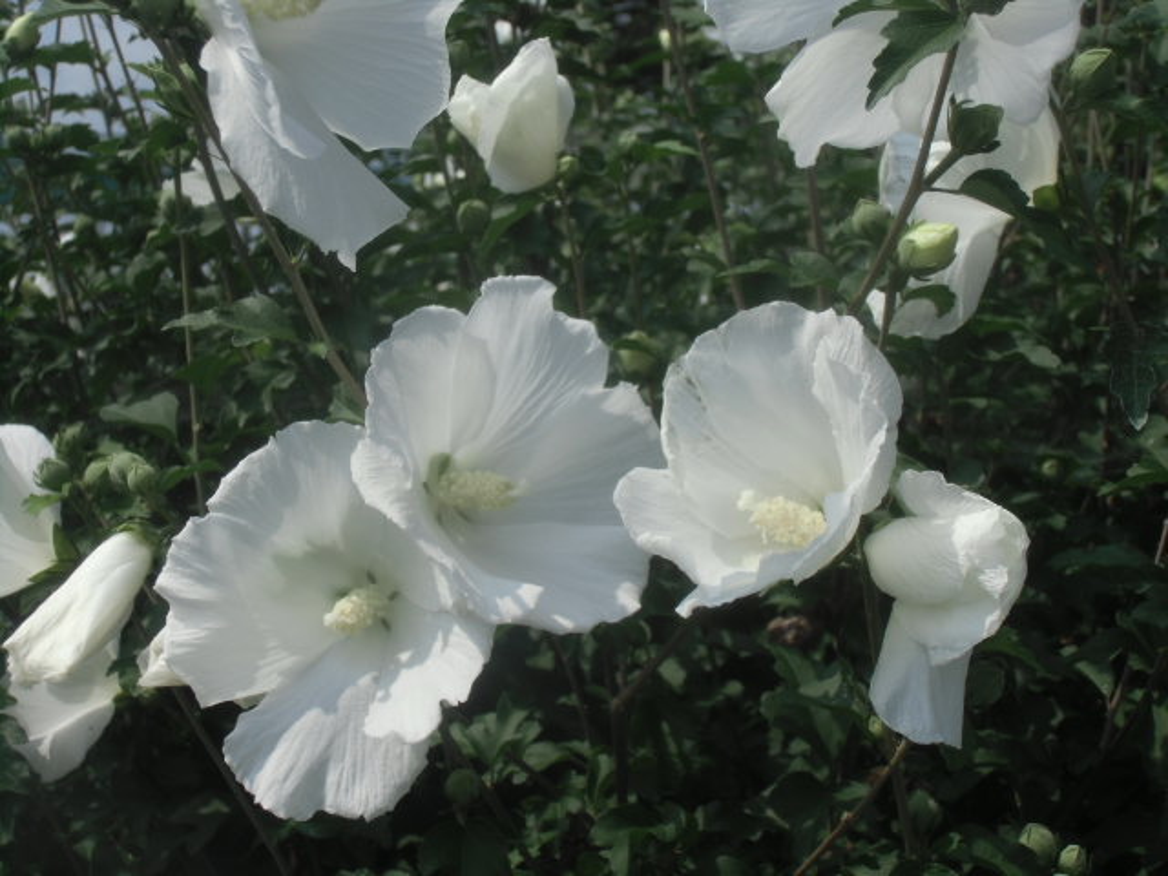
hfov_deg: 30.7
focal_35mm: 63
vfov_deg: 23.3
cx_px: 584
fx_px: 2126
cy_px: 438
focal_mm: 11.17
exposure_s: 1/640
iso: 64
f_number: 4.6
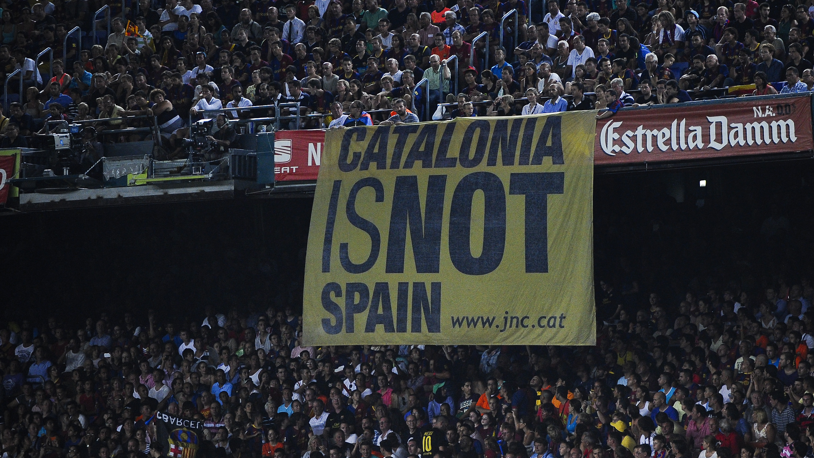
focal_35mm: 210
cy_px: 217
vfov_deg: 5.8
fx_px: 4533
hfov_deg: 10.3
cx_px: 407
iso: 1600
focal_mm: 200
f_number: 2.8
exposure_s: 1/1250
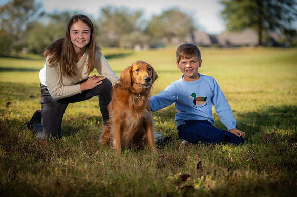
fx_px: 907
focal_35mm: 110
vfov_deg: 12.4
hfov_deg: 18.6
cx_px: 148
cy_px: 98
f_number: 2.8
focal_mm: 110
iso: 50
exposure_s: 1/250
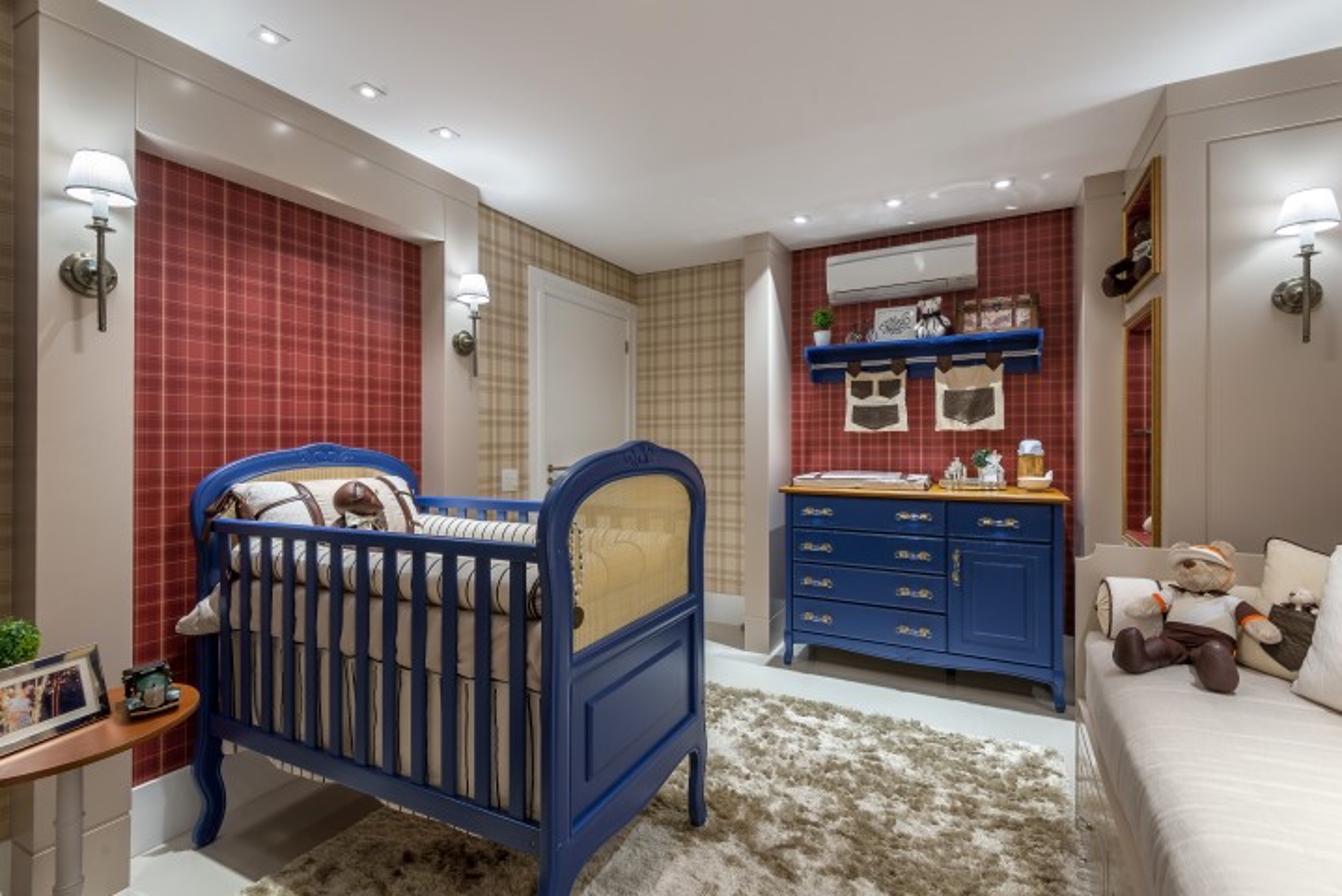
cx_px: 671
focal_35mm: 16
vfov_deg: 73.8
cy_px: 448
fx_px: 597
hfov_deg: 96.7
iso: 100
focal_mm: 16
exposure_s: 1/2.5
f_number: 10
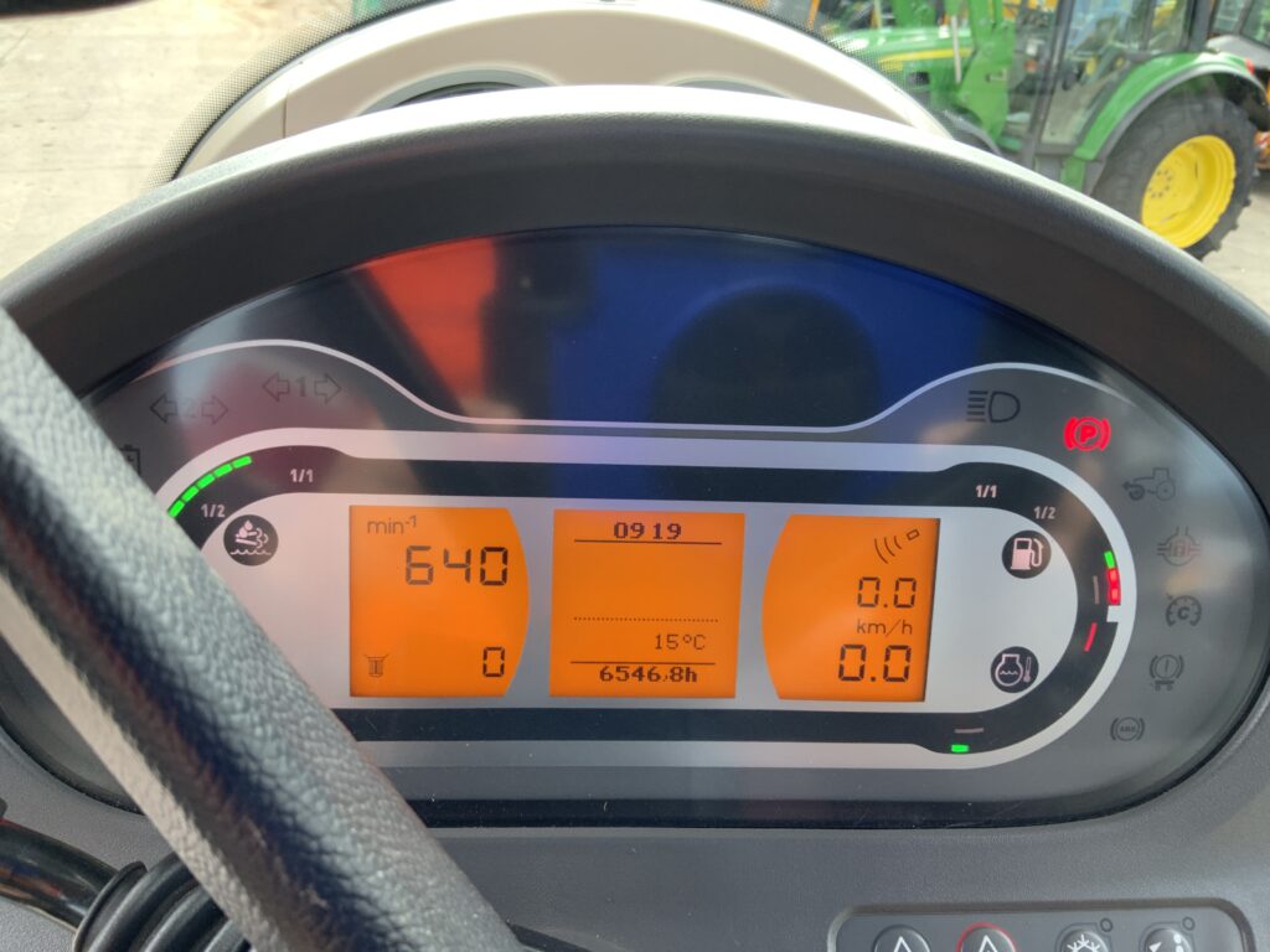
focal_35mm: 29
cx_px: 635
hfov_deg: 61.7
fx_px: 1064
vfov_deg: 48.2
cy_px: 476
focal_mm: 3
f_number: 1.8
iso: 25
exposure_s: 1/122
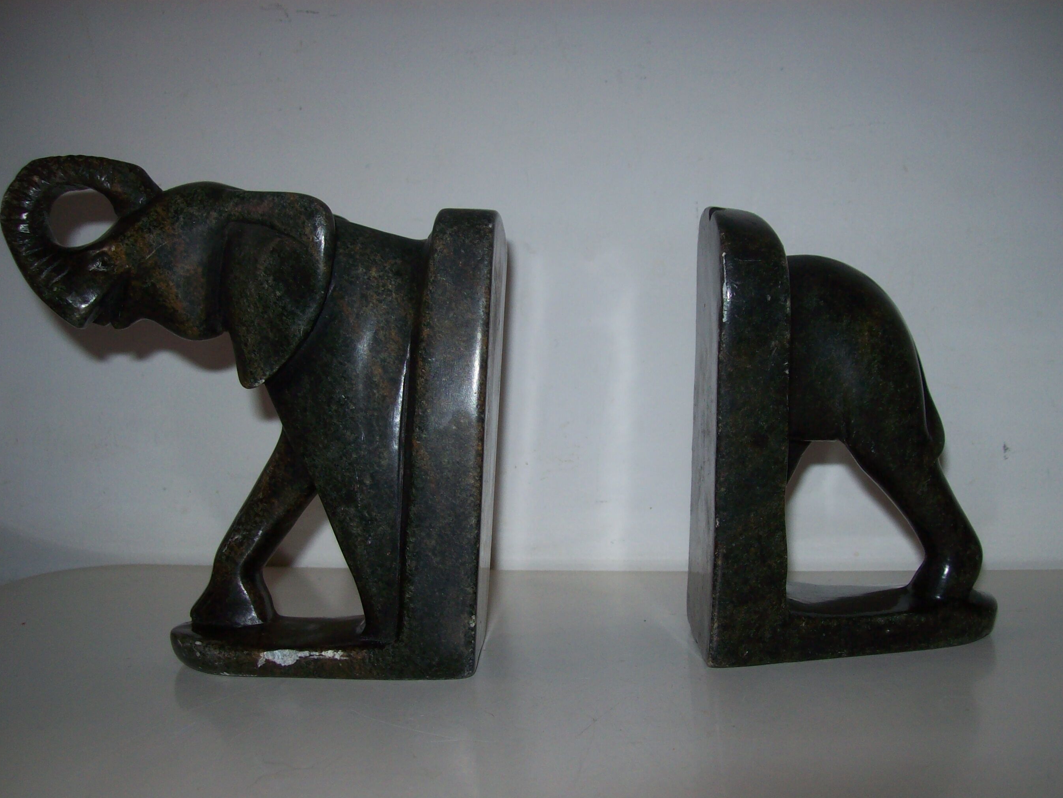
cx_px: 518
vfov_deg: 37.7
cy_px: 419
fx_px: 1167
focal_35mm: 38
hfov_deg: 49.0
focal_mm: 6
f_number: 2.7
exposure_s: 1/64
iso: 80
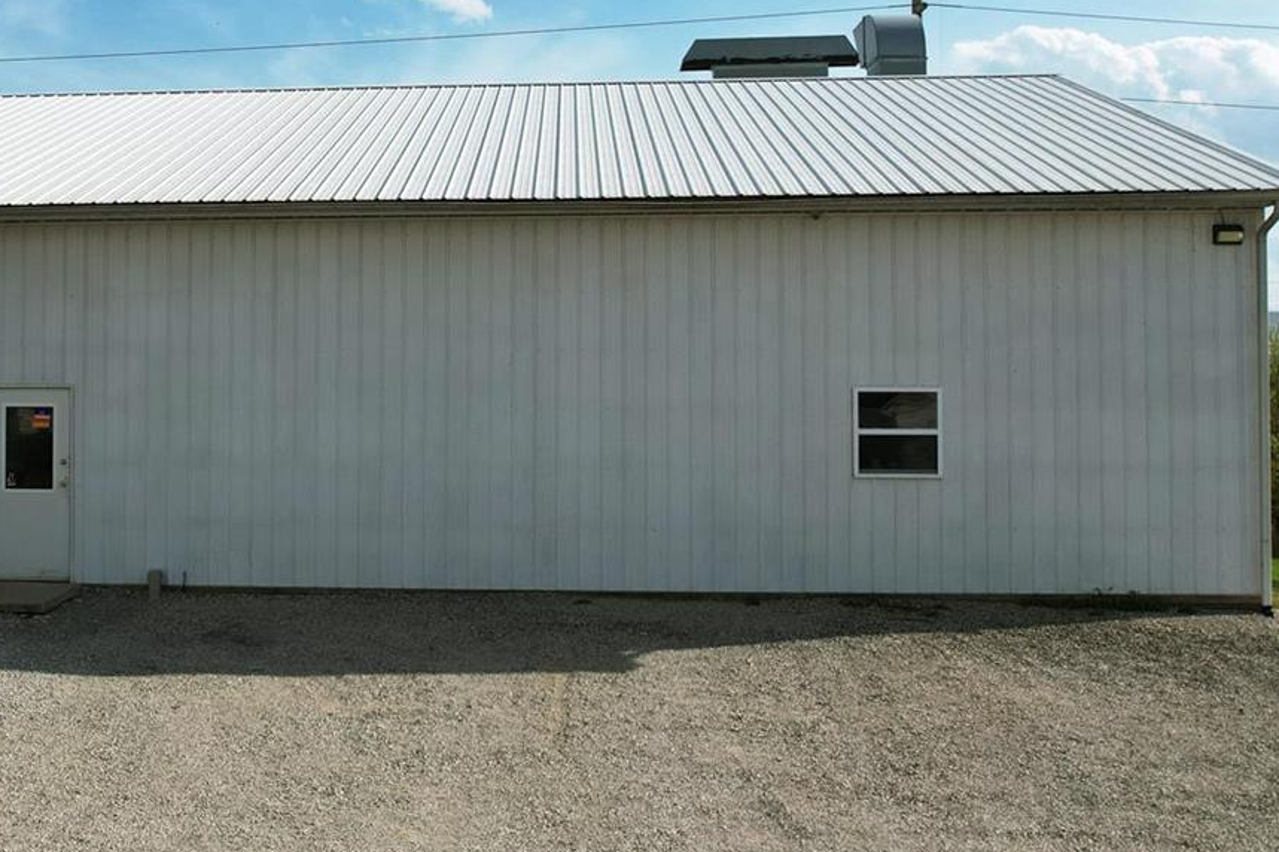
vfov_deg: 32.4
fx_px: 1456
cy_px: 308
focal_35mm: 41
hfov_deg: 46.6
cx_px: 411
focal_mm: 8.38
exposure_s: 1/3000
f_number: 2.8
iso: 100
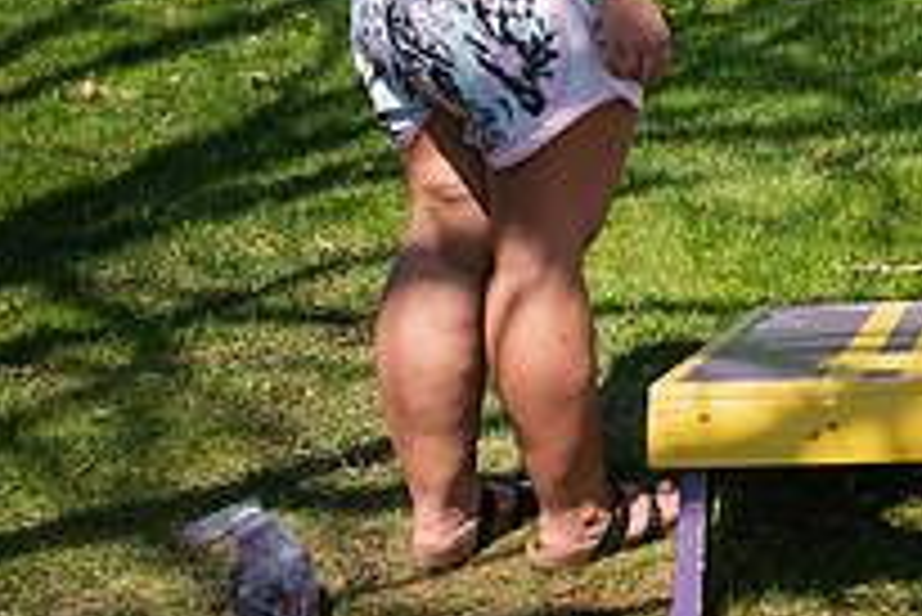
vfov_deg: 13.5
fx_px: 2537
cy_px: -133
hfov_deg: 19.7
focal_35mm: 99
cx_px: 1007
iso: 250
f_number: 6.3
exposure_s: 1/640
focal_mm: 35
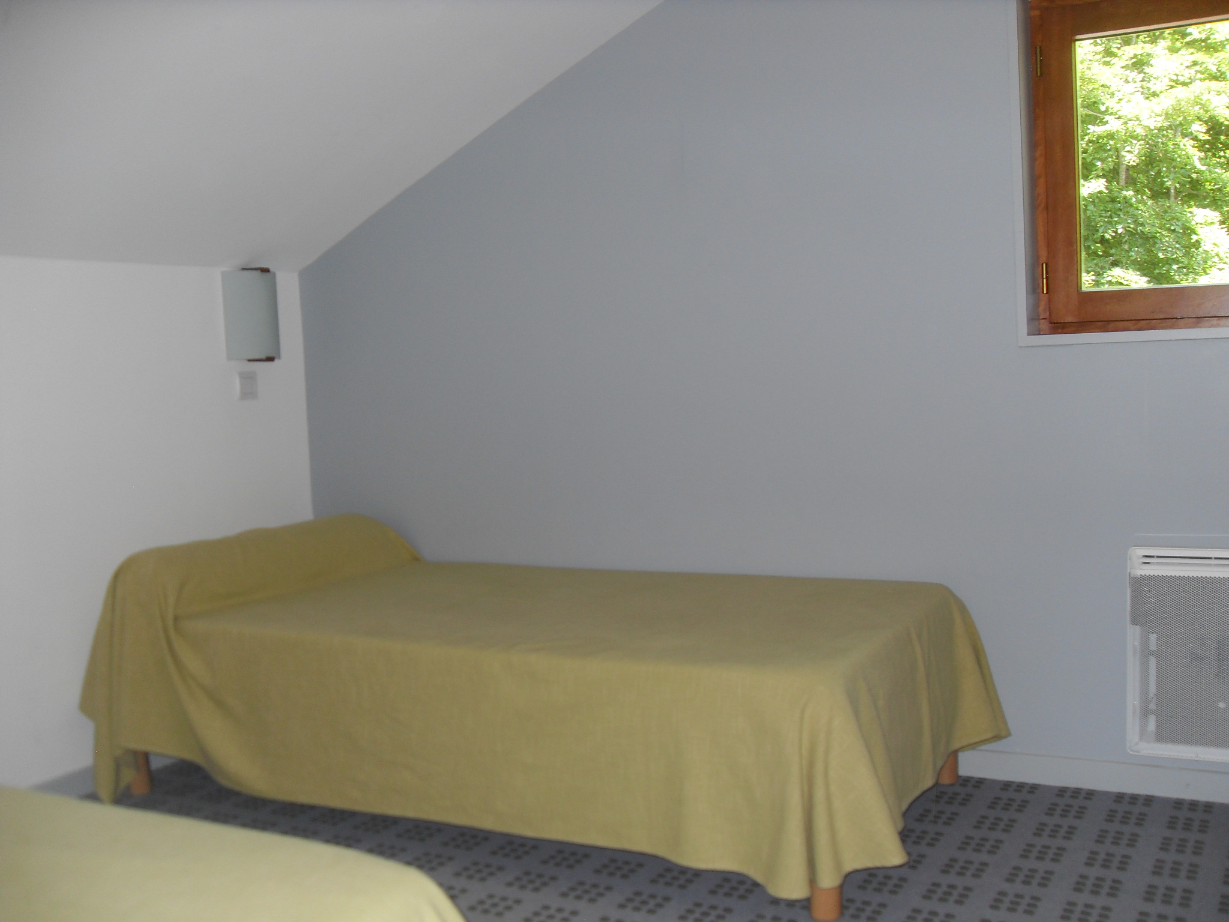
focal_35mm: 34
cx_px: 614
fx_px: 1207
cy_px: 461
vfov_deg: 41.8
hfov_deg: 54.0
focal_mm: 6.3
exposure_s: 1/45
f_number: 2.8
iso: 100
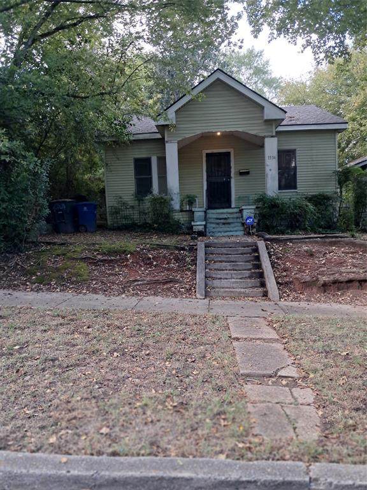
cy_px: 245
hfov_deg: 51.4
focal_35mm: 27
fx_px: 382
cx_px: 184
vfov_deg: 65.3
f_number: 1.8
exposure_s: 1/50
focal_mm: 4
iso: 50
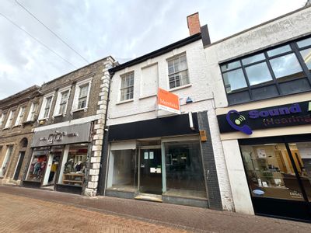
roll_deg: +1.5
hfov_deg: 102.1
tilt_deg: +19.5
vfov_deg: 85.7
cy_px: 116
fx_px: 126
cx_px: 156
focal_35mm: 14
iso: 40
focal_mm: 2.22
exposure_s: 1/222
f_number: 2.2
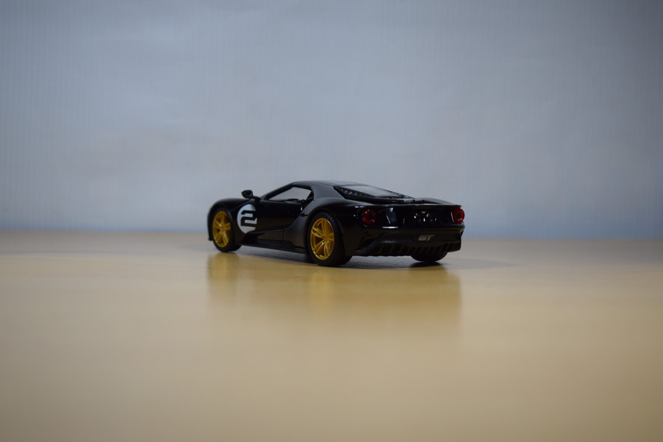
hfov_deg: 35.1
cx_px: 332
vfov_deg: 23.8
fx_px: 1050
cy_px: 221
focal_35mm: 57
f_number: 4.8
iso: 800
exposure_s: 1/640
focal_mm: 38
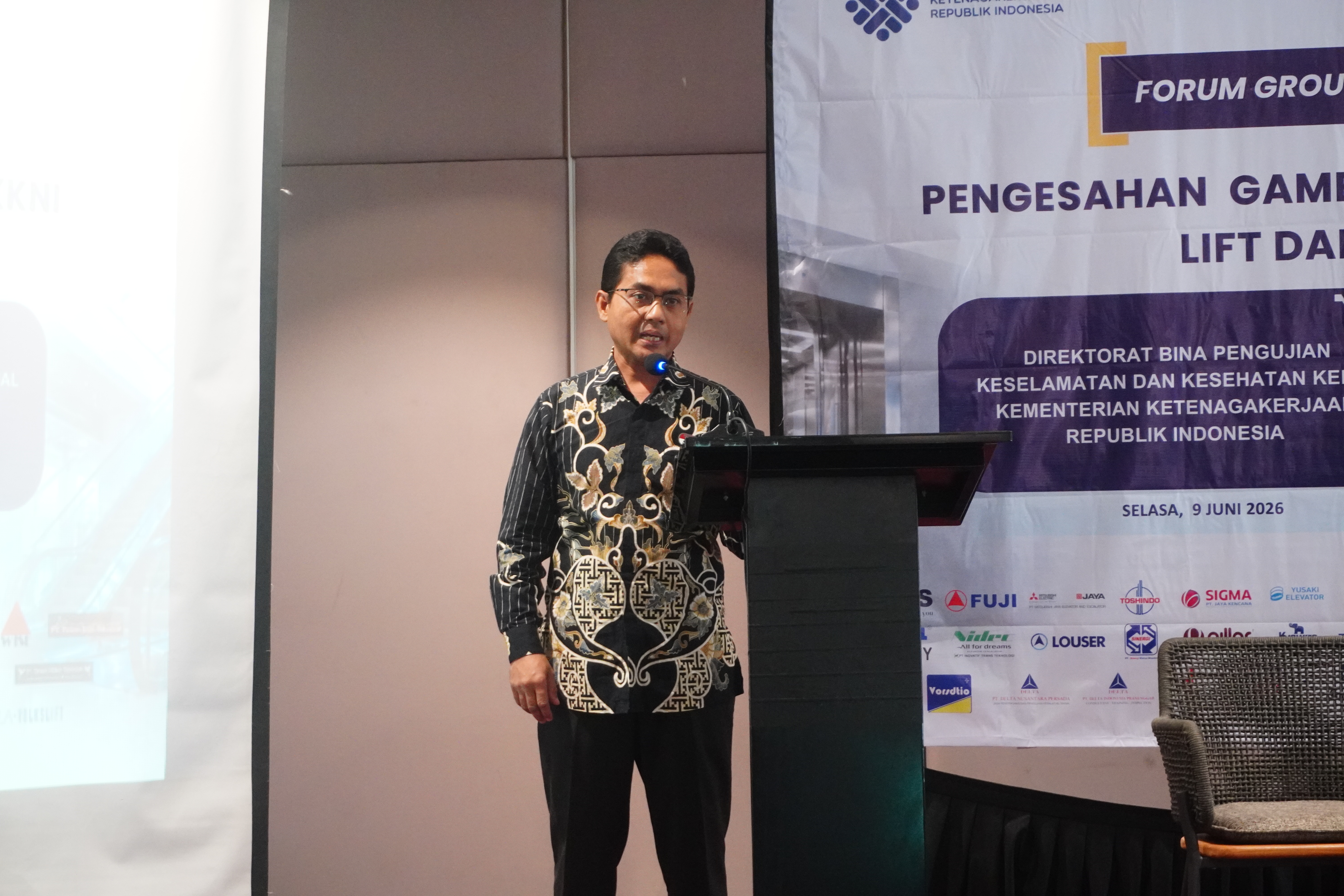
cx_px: 672
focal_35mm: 75
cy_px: 448
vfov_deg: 18.2
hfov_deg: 27.0
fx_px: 2800
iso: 4000
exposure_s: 1/40
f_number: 6.3
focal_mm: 50
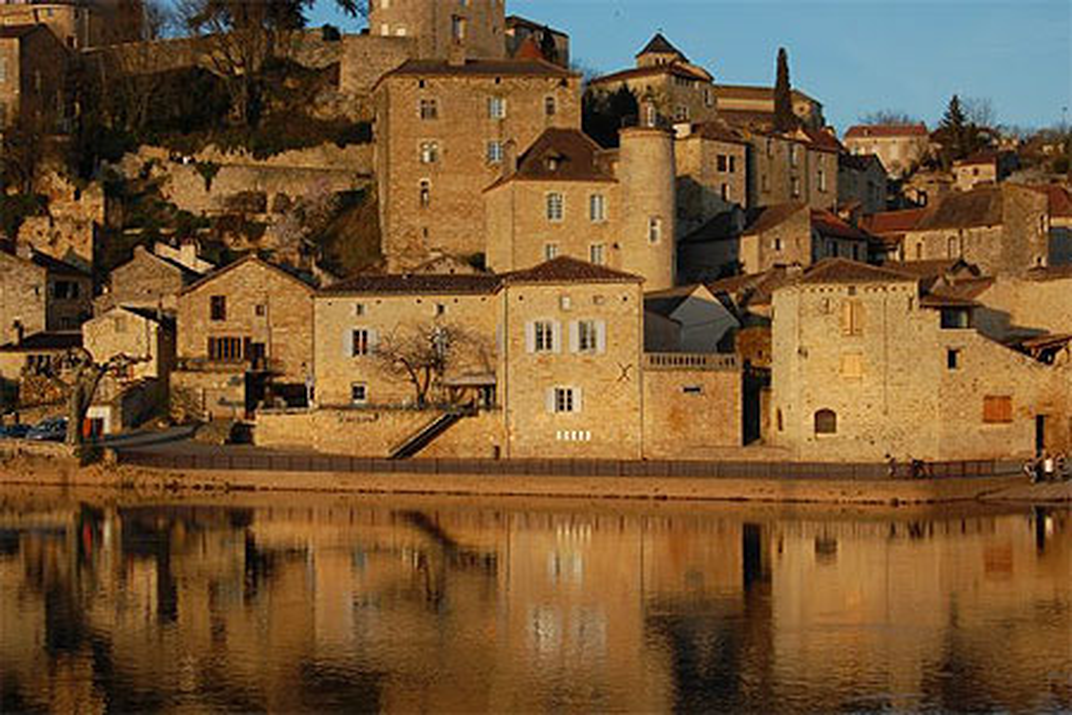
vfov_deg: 20.2
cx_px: 536
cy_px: 358
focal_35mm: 68
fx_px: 2010
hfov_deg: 29.9
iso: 200
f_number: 9
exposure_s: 1/320
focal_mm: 45
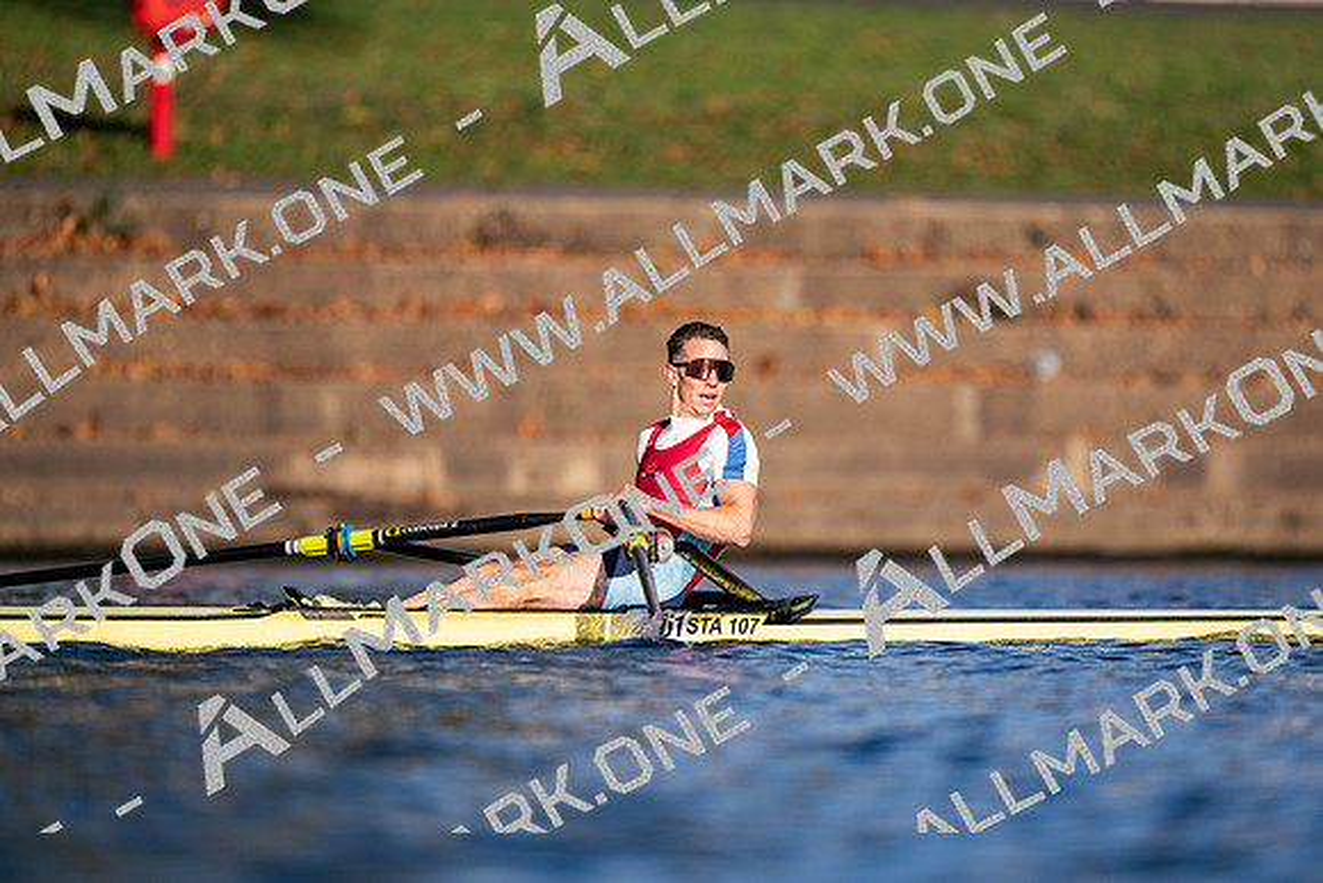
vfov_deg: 2.3
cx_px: 662
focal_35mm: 600
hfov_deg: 3.4
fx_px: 22065
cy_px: 442
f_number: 4
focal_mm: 600
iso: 125
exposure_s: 1/2500
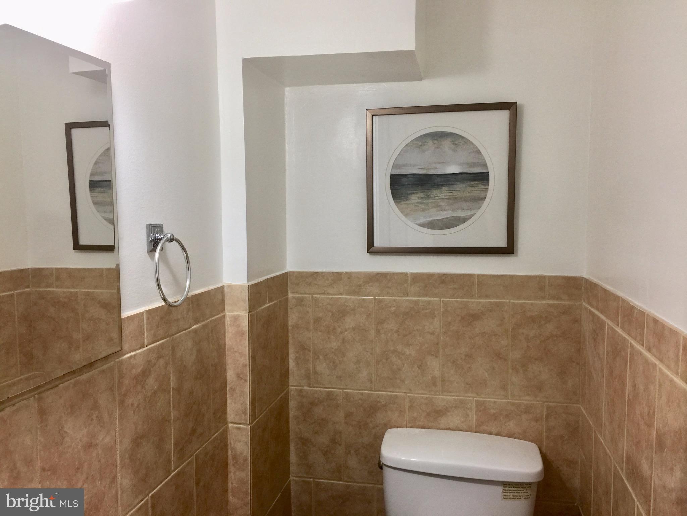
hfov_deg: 61.7
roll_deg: -0.7
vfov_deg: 48.2
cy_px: 258
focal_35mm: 29
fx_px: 576
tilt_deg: -5.9
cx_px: 344
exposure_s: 1/30
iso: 40
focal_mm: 4.15
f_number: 2.2
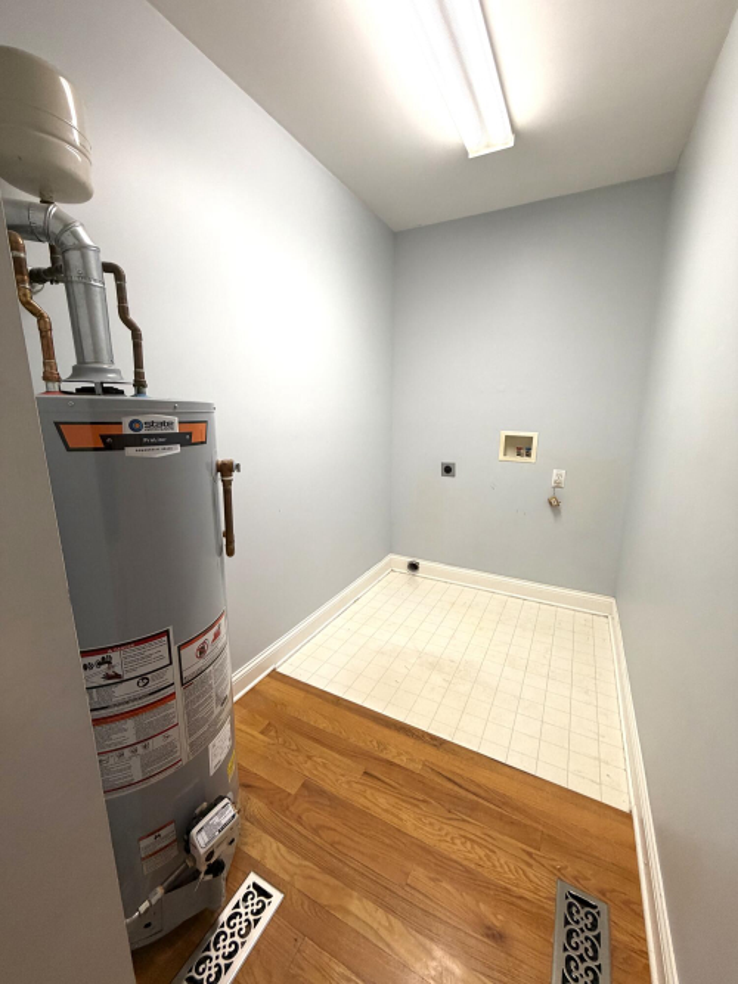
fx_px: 398
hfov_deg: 85.7
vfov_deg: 102.1
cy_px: 492
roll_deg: -0.3
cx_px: 369
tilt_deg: -12.4
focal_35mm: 14
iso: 200
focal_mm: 2.22
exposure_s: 1/60
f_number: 2.2
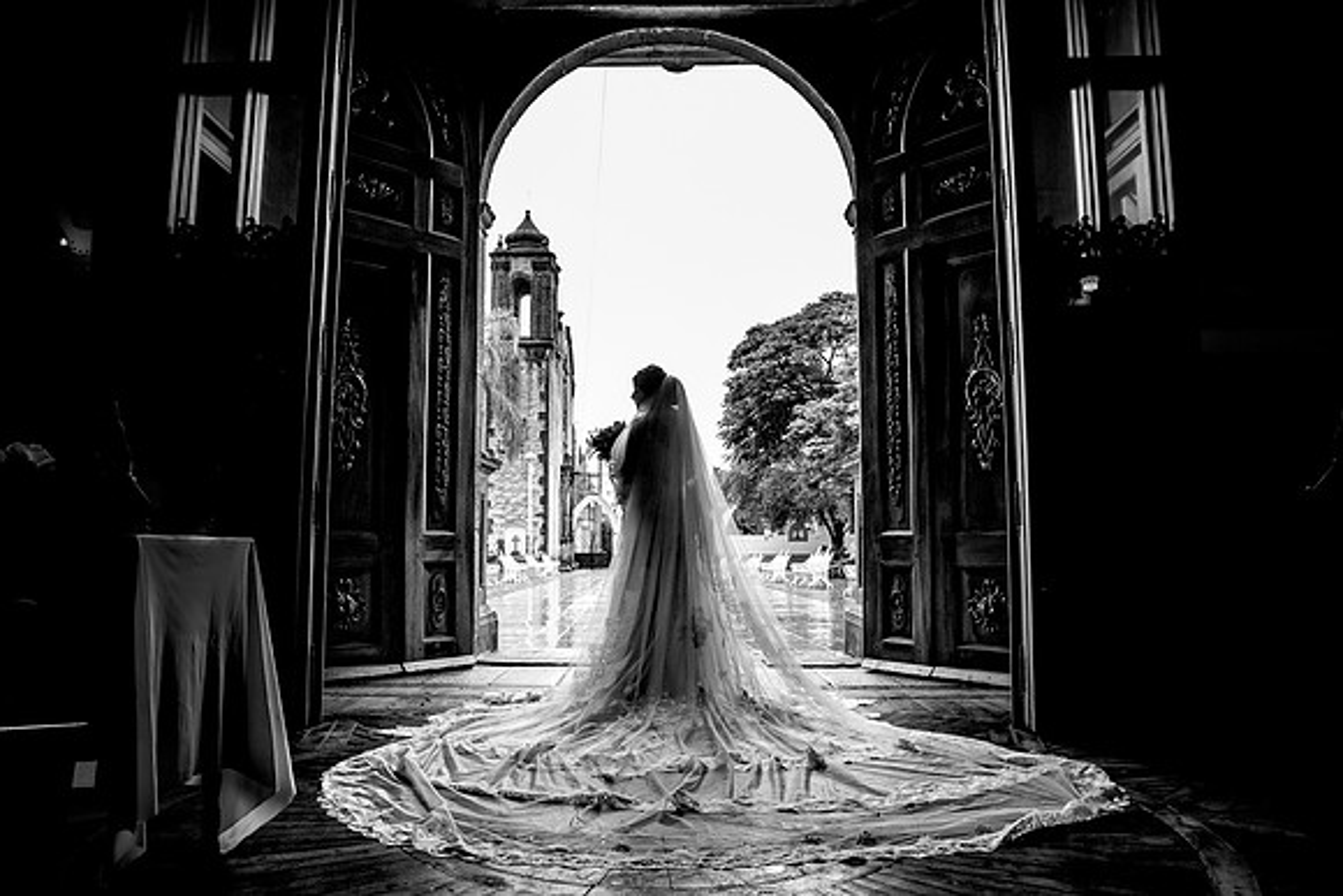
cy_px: 435
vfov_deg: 50.2
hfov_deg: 70.1
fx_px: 957
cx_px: 649
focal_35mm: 26
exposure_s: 1/400
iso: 2000
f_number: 5.6
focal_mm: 24
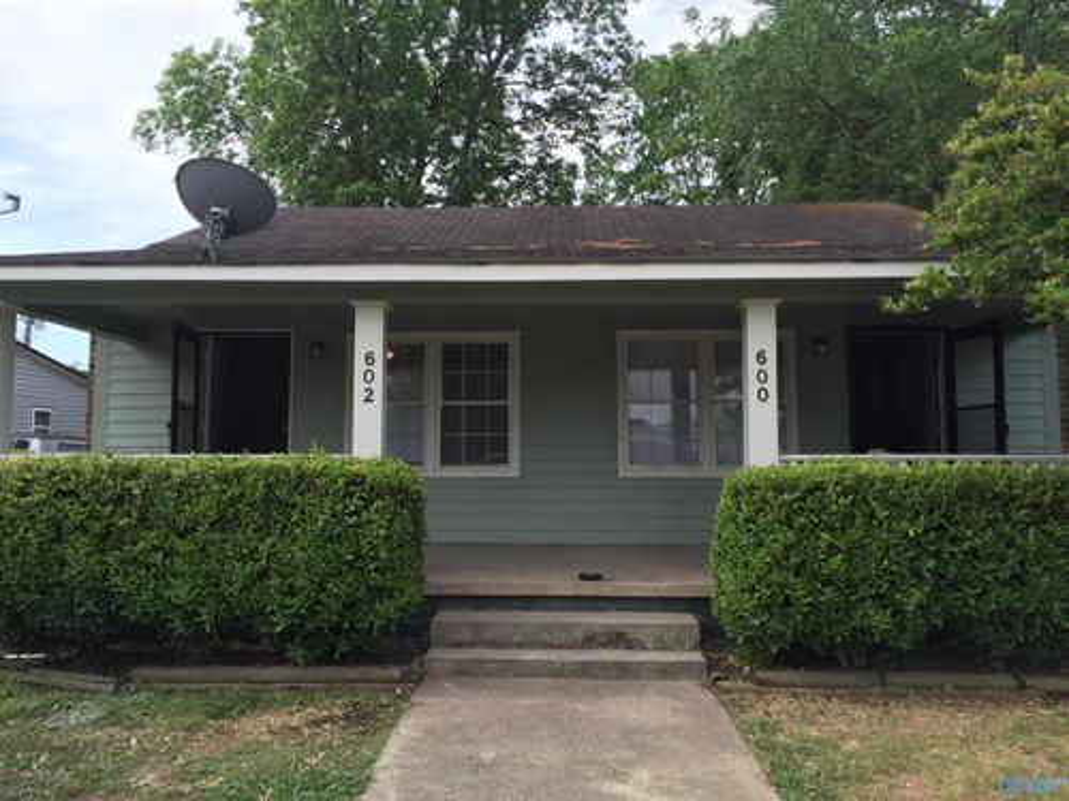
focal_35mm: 29
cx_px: 534
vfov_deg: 48.2
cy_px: 400
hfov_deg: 61.7
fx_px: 896
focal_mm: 4.15
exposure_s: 1/557
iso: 32
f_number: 2.2
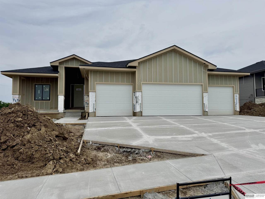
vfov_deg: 56.8
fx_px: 184
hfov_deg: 71.6
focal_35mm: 24
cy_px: 100
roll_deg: +0.5
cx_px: 132
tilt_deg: +3.1
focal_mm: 6.76
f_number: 1.78
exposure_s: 1/9009
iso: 80
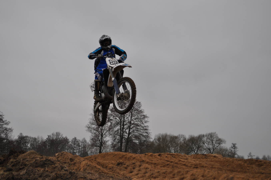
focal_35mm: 54
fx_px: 406
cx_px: 136
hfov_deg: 36.9
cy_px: 90
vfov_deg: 25.0
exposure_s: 1/1000
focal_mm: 36
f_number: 5
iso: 400
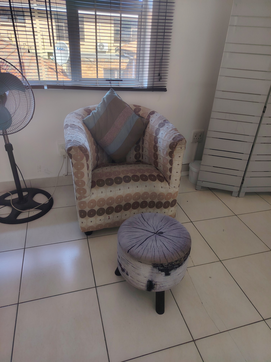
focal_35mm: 24
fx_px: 251
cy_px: 181
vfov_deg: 71.6
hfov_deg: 56.8
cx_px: 136
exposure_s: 1/33.3
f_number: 1.75
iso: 218
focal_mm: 5.25
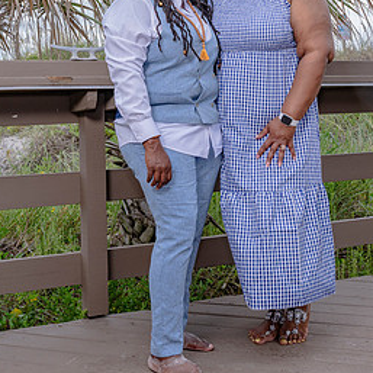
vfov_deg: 28.0
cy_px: 74
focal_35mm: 60
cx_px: 155
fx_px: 731
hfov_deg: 28.6
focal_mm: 27
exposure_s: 1/500
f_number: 5.6
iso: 200
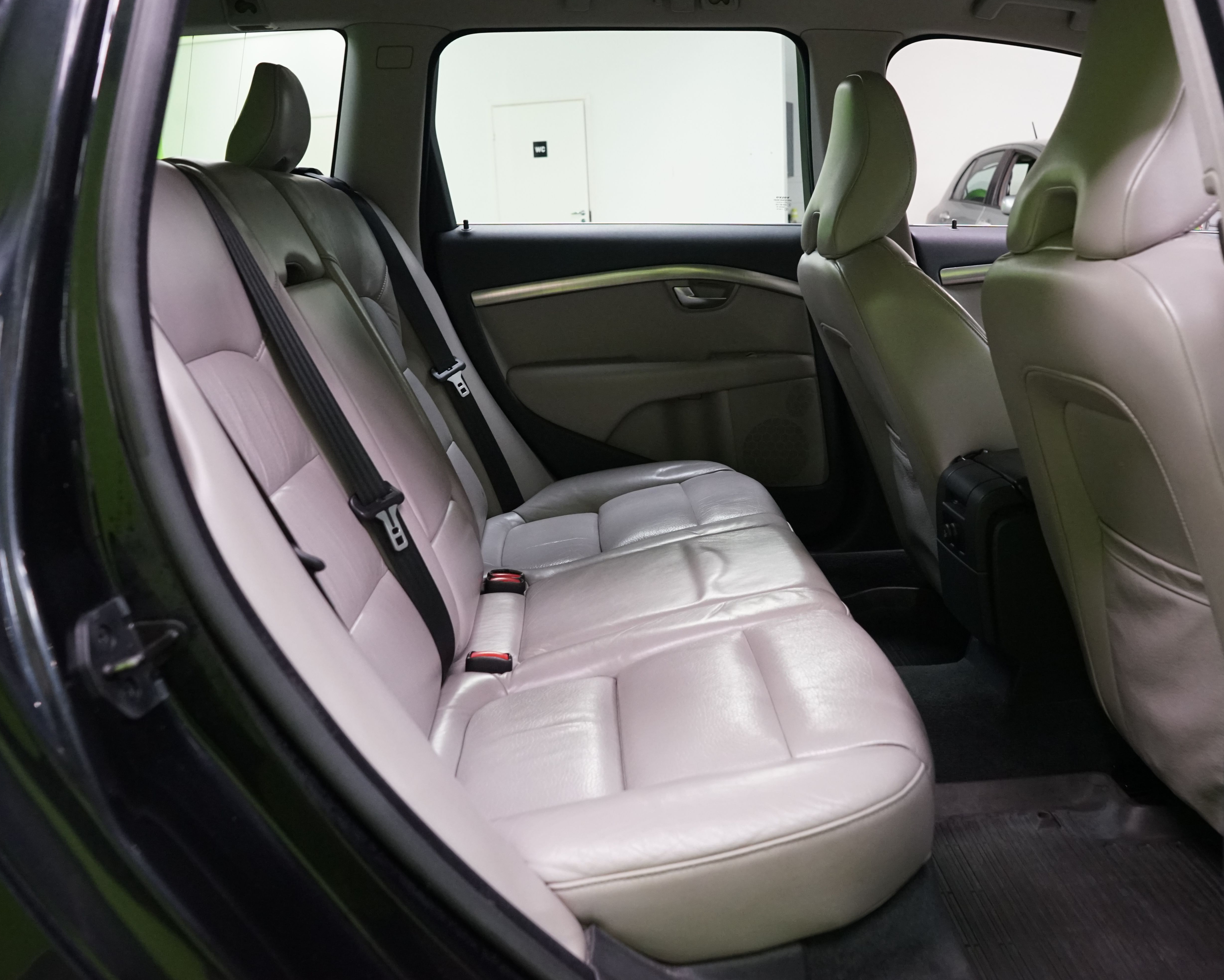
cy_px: 487
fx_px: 1159
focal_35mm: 32
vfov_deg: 45.8
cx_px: 686
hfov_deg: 55.5
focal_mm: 28
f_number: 5.6
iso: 3200
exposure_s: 1/50
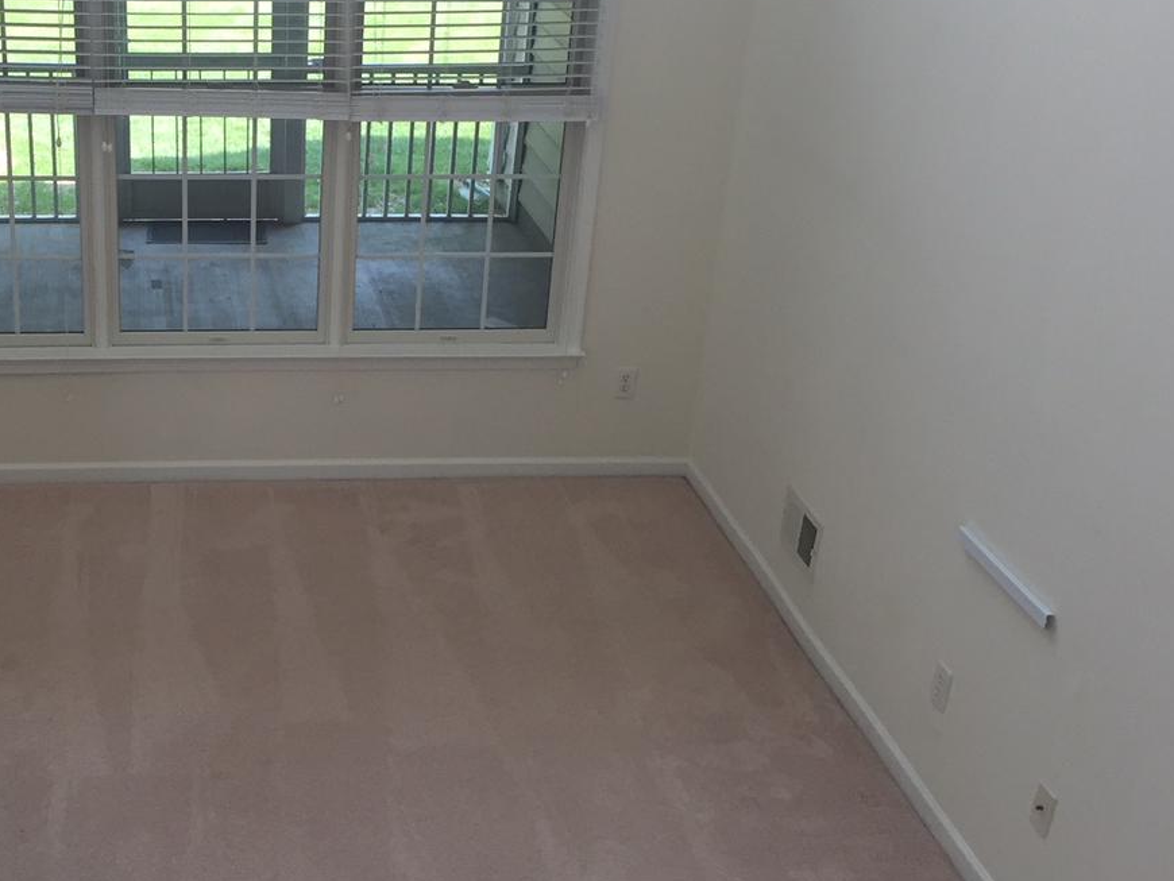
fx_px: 1628
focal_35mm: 48
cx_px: 252
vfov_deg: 30.3
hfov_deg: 38.3
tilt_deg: -26.6
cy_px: 471
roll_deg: -3.0
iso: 32
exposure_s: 1/40
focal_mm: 4.15
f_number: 2.2
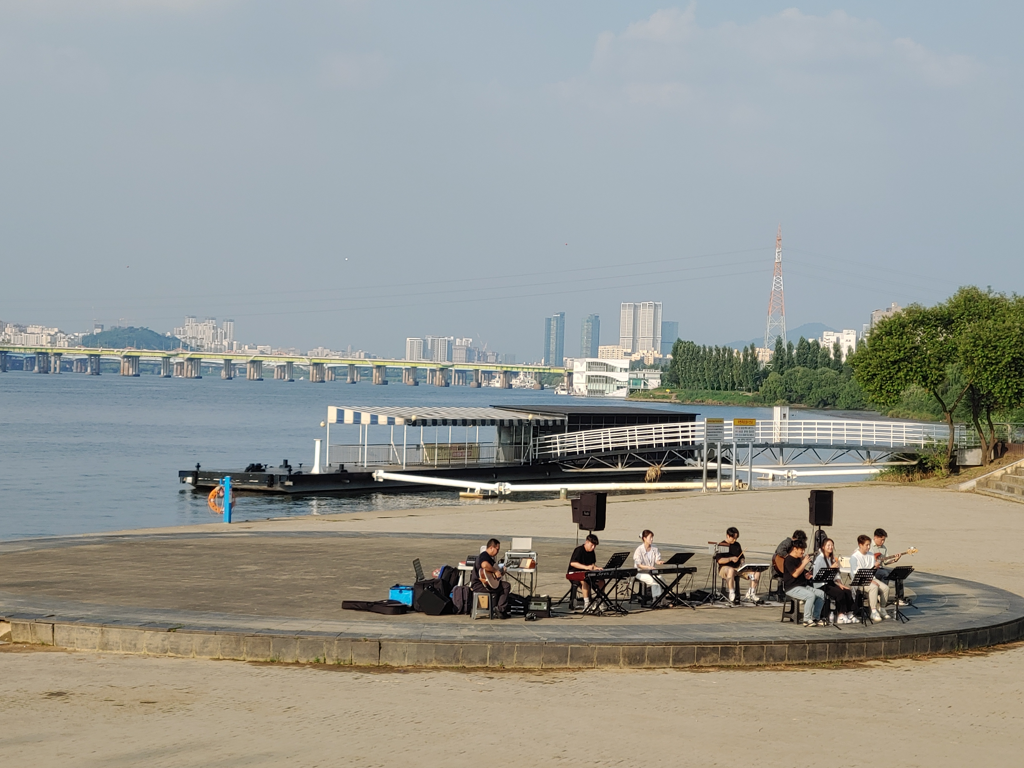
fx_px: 1982
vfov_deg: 21.9
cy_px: 384
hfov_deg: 29.0
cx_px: 512
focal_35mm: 67
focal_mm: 5.88
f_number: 2.4
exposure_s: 1/524
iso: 50
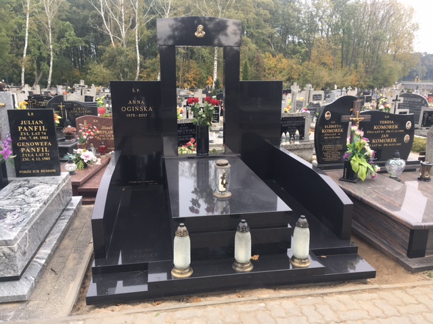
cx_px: 216
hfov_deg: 61.7
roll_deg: -1.5
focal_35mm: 29
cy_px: 162
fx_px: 363
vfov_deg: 48.2
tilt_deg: -14.0
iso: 25
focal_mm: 4.15
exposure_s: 1/159
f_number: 2.2
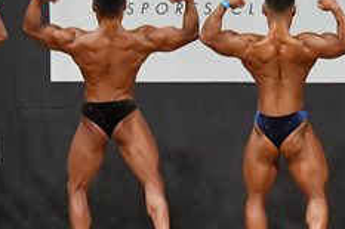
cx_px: 199
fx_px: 4309
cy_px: 90
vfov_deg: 3.1
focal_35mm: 450
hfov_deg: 4.6
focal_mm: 90
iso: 7200
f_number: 5.6
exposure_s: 1/400
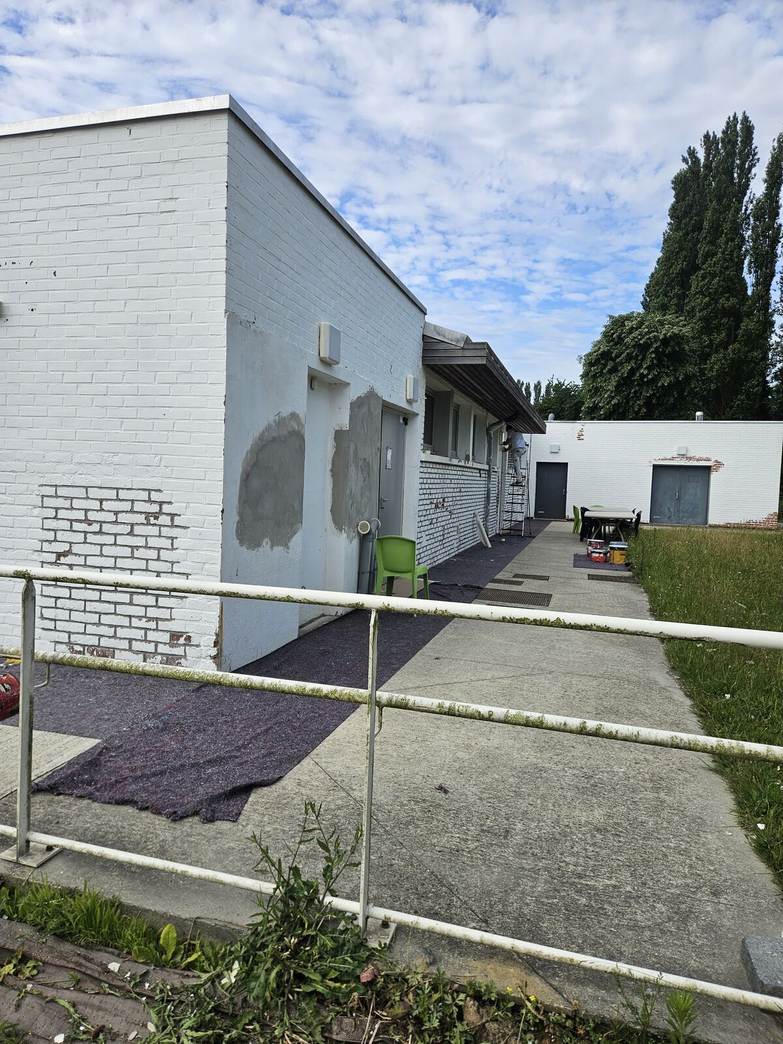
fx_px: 694
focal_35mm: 23
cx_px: 392
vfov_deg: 73.9
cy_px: 522
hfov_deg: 58.9
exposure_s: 1/1899
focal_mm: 5.4
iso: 25
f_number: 1.8
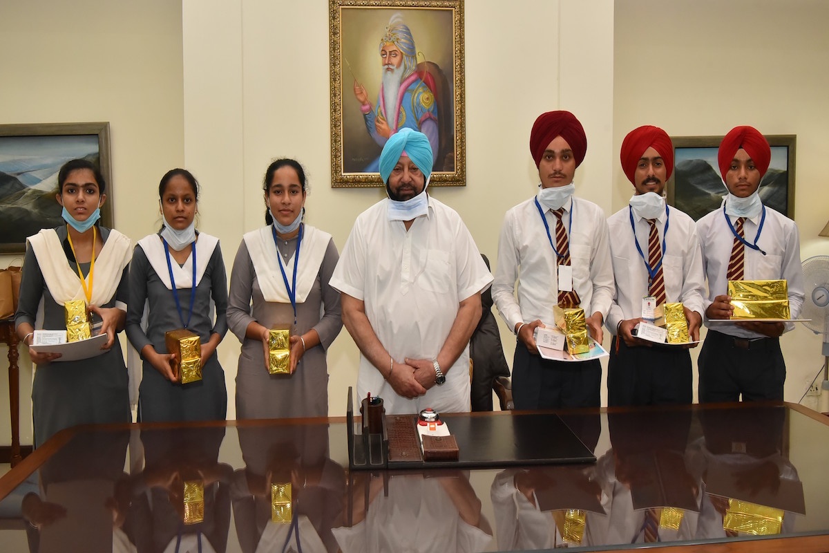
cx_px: 414
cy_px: 276
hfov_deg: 61.9
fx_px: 691
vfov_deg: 43.6
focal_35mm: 30
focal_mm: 30
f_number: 10
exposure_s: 1/200
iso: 4000
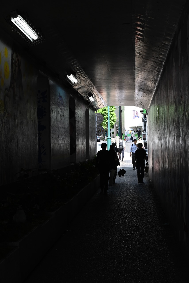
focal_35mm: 52
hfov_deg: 25.8
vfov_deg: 37.8
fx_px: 413
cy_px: 142
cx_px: 94
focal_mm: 35
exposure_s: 1/160
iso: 200
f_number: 7.1
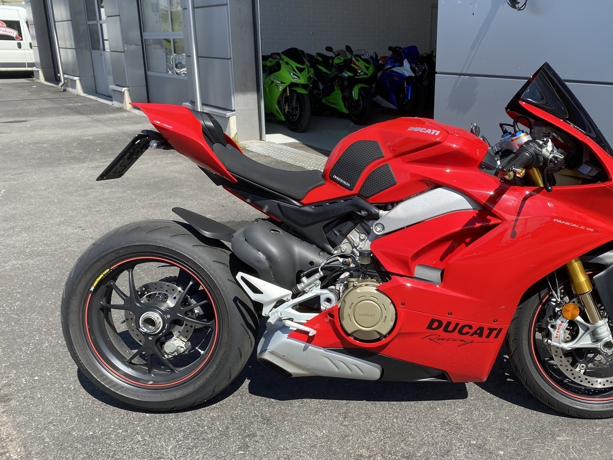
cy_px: 243
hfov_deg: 54.7
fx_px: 584
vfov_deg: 42.9
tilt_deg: -19.0
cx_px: 386
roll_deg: -0.4
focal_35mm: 33
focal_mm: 4.25
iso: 32
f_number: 1.8
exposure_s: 1/1504
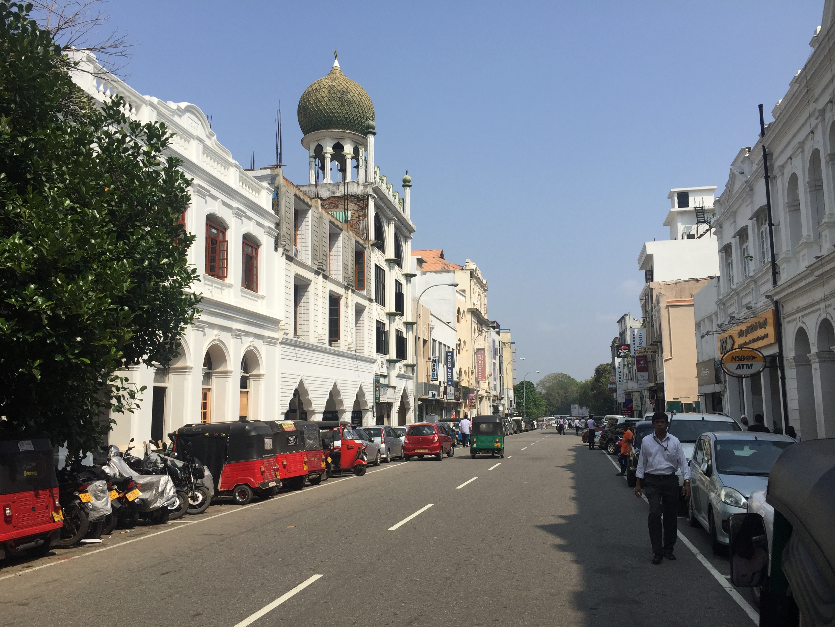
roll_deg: -0.6
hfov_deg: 61.7
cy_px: 314
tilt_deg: +6.8
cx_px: 418
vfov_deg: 48.2
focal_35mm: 29
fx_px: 700
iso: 32
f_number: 2.2
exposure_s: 1/3049
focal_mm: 4.15
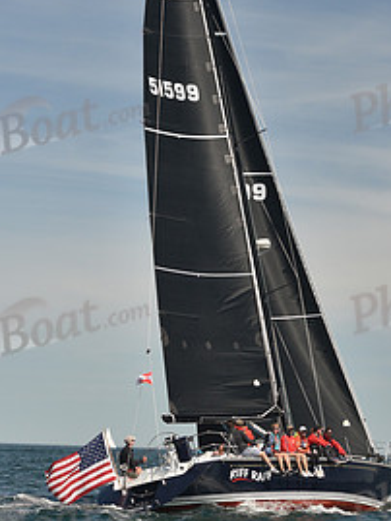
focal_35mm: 145
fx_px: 2182
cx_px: 251
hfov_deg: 10.2
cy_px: 211
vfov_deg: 13.6
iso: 250
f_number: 6.3
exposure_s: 1/640
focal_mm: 70
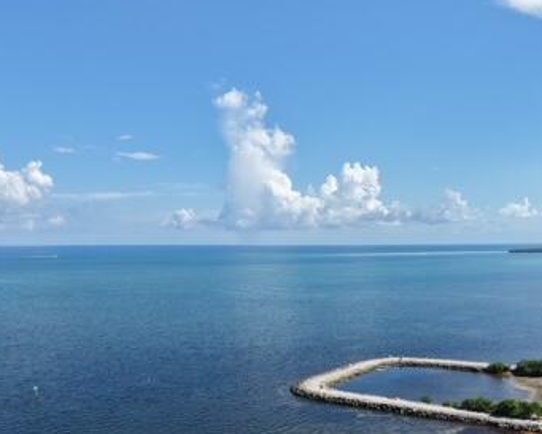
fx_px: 706
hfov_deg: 41.6
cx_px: 350
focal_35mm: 44
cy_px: 361
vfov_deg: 33.0
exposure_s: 1/4000
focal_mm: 8.67
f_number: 1.8
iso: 190
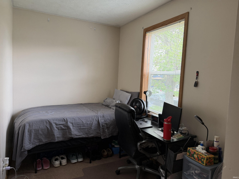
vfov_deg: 56.8
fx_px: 166
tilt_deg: -4.0
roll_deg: -1.6
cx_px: 120
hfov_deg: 71.6
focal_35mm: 24
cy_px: 90
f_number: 1.78
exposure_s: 1/120
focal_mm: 6.76
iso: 250
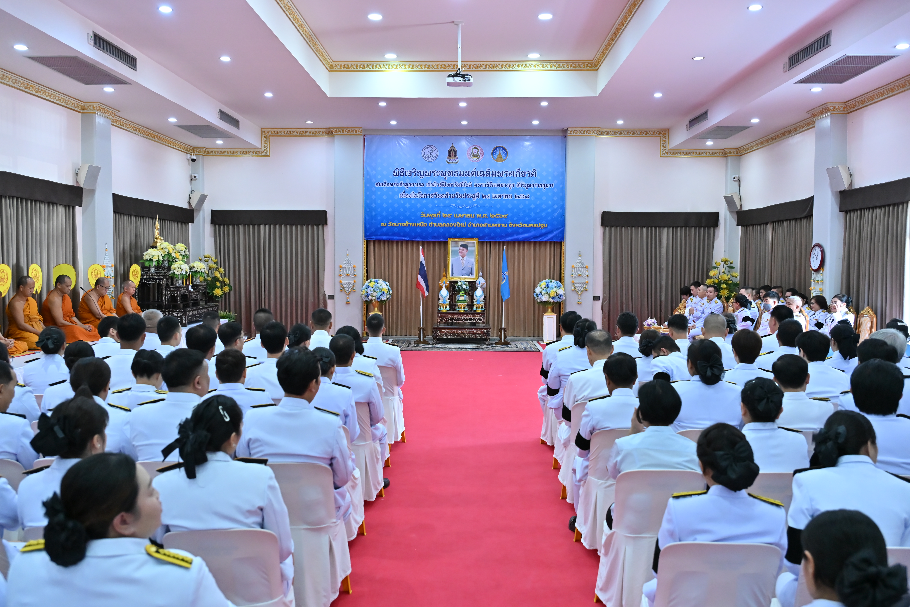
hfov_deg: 58.7
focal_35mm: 32
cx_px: 455
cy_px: 304
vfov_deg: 41.1
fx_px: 809
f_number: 4
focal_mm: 32
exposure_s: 1/160
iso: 2500
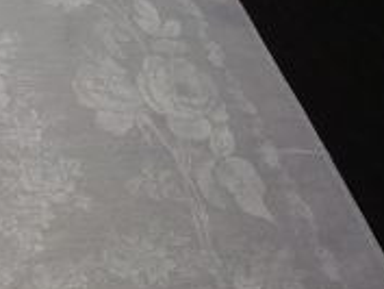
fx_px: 966
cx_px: -43
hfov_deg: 21.3
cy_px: 156
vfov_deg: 17.0
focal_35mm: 87
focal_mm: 5.8
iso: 400
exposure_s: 1/640
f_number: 2.8
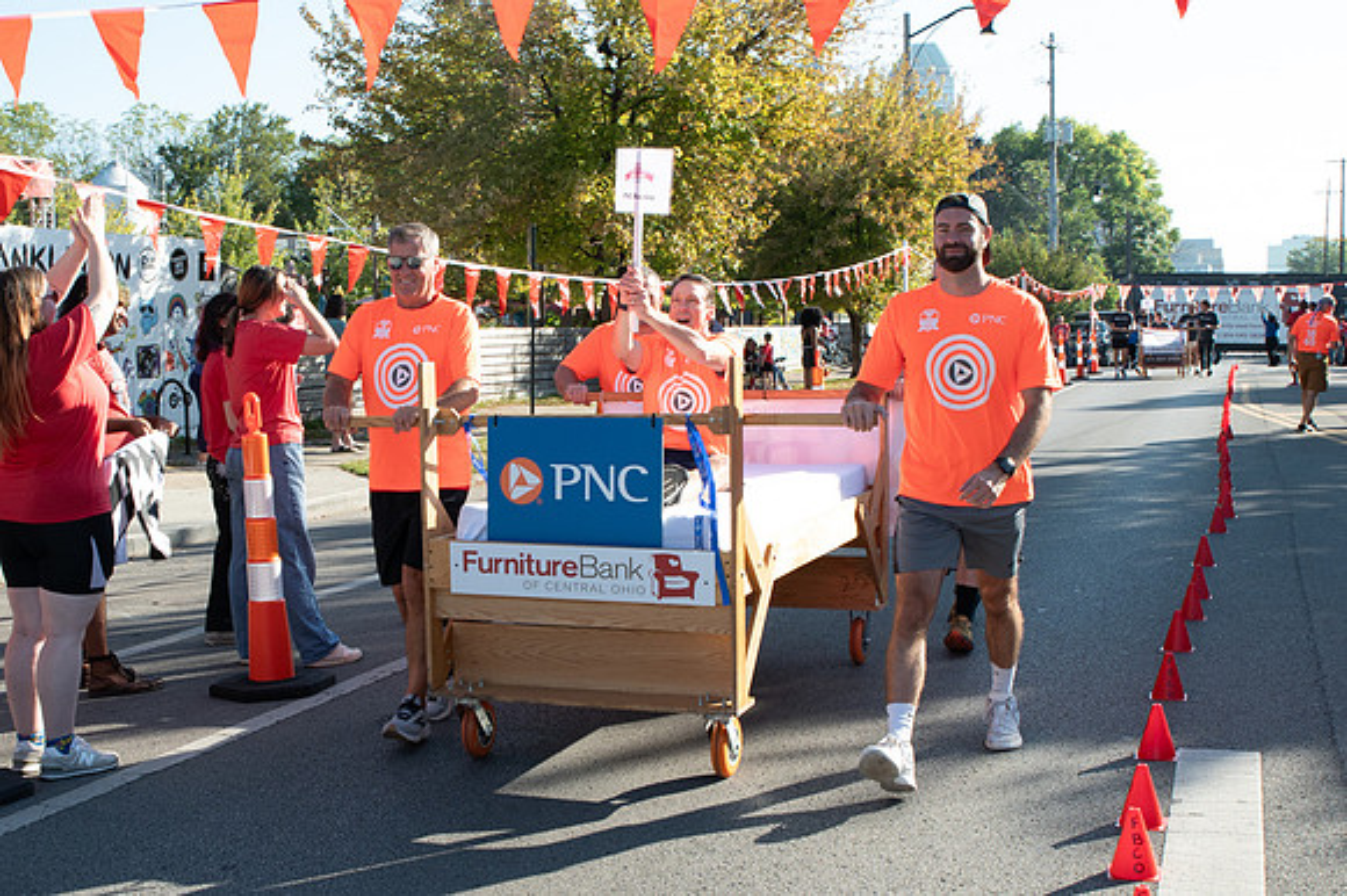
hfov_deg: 43.5
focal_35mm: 45
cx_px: 560
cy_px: 512
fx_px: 1683
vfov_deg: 29.8
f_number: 11
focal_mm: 26
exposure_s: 1/200
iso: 500
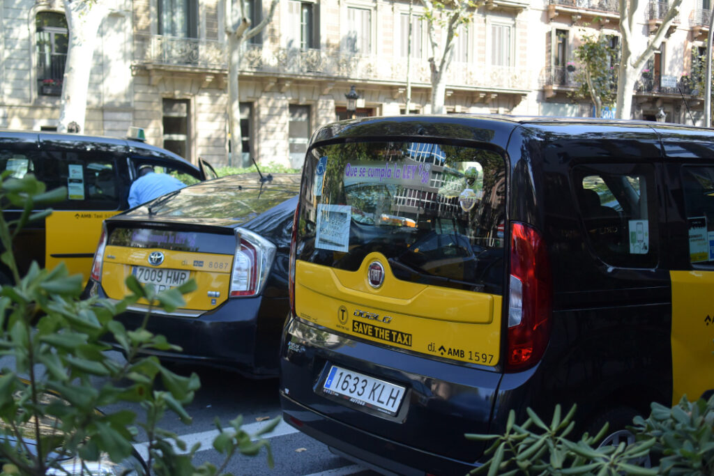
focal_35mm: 49
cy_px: 238
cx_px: 357
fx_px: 972
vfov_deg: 27.5
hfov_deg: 40.3
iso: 200
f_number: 2.5
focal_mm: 18.5
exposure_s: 1/800
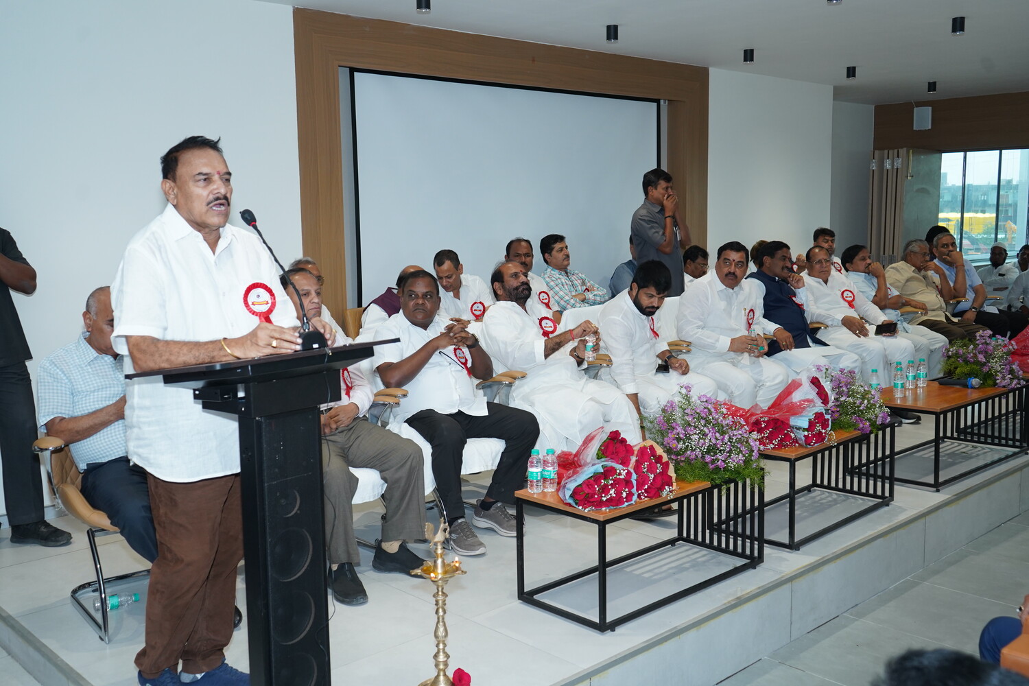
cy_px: 343
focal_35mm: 34
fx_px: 972
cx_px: 514
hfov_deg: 55.8
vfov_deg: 38.9
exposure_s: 1/160
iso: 1250
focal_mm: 34
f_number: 4.5
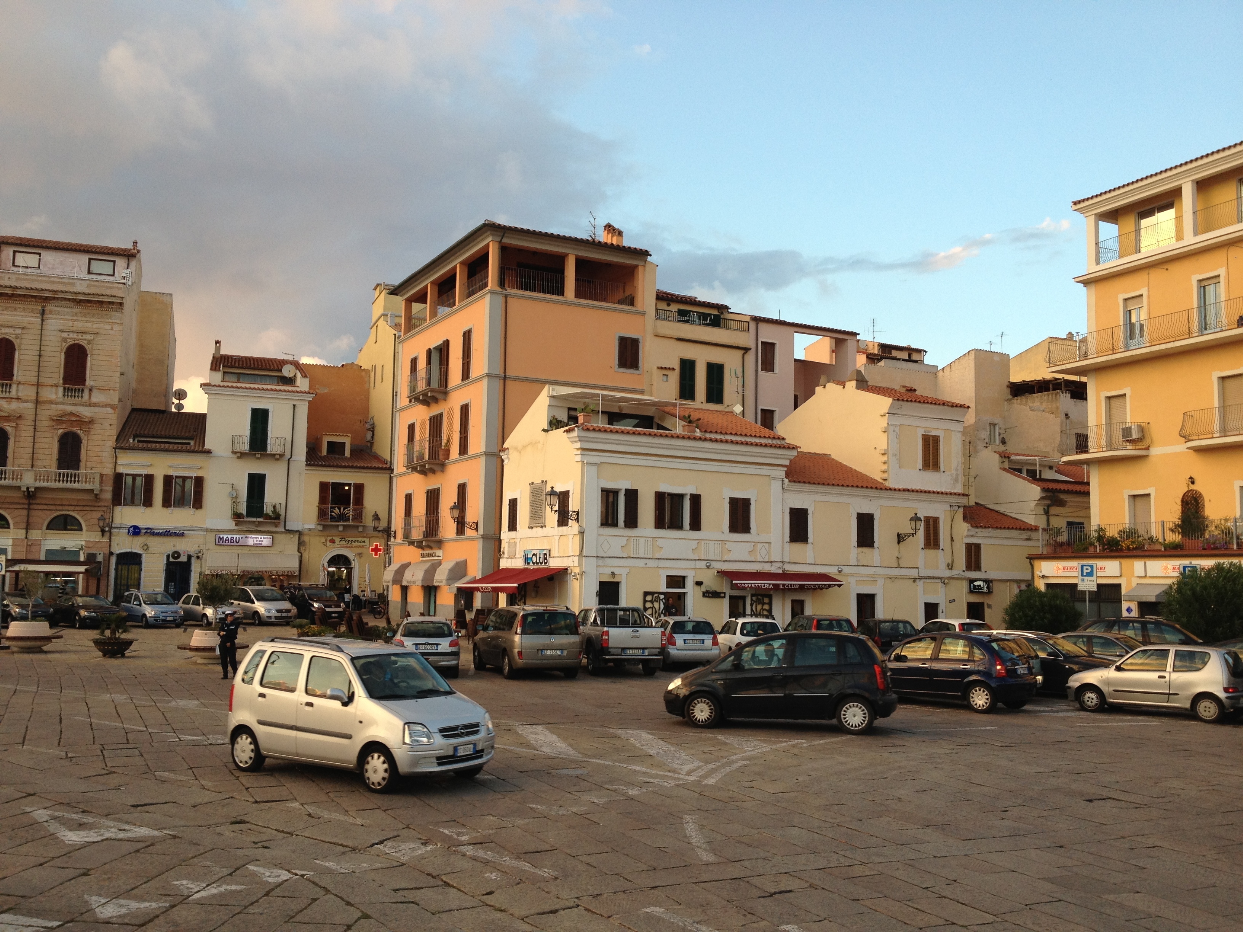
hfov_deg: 52.6
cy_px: 466
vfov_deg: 40.7
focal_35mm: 35
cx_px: 622
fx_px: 1257
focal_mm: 4.28
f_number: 2.4
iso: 64
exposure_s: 1/138
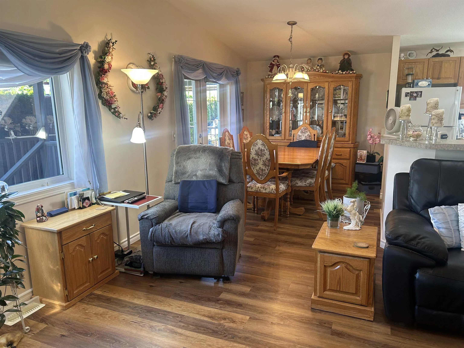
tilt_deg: -11.5
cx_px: 232
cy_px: 174
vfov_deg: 53.1
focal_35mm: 26
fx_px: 349
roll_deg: +1.3
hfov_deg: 67.3
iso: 80
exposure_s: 1/60
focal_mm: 5.7
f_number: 1.5
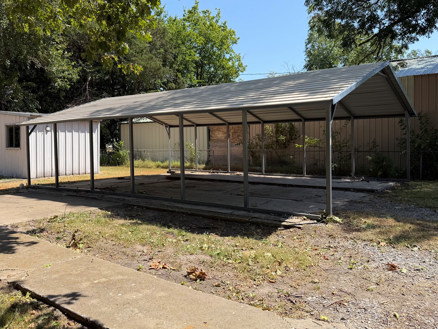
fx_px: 380
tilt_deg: -1.7
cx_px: 208
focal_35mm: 30
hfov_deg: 59.9
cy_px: 155
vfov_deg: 46.8
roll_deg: +0.8
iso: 80
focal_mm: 6.76
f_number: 1.78
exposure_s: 1/2611
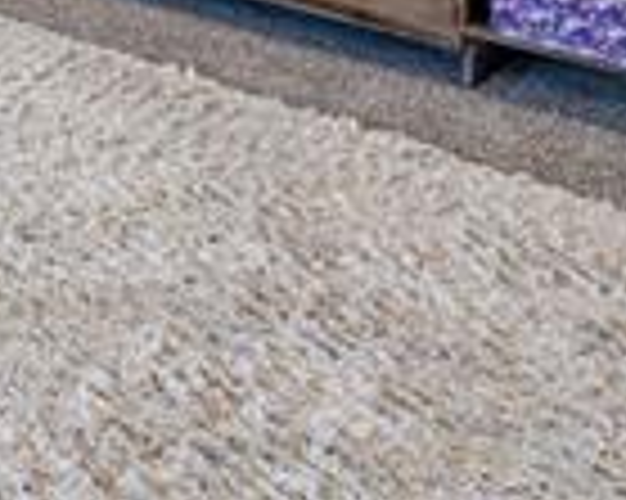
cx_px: -558
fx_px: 1203
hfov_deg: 19.7
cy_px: -450
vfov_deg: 17.8
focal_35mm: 65
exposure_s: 1/10
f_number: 11
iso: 800
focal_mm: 15
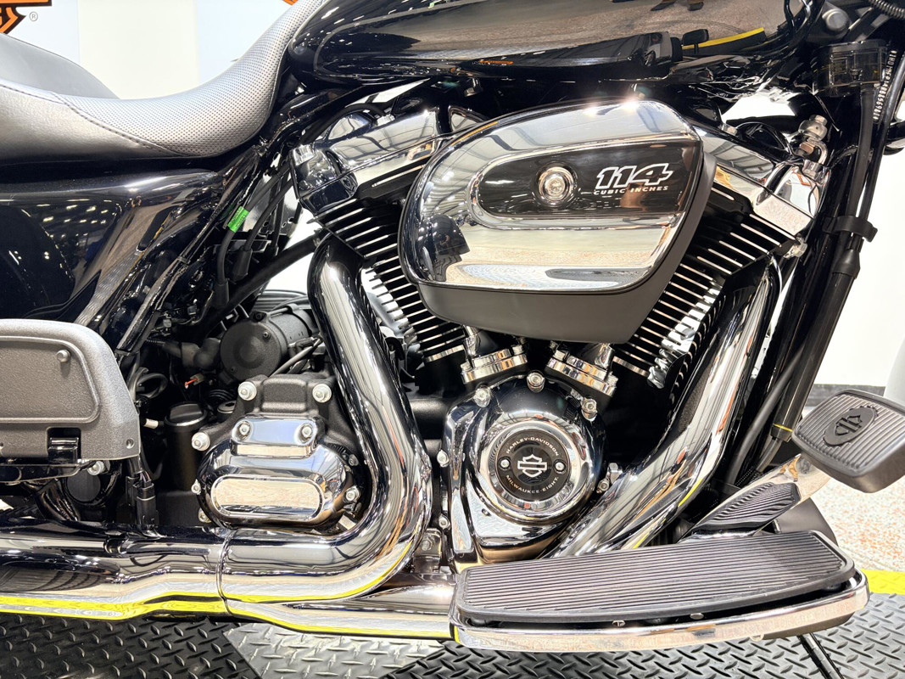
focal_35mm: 26
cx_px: 452
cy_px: 340
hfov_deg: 67.3
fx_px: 680
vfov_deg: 53.1
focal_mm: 5.96
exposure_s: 1/60
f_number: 1.6
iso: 125
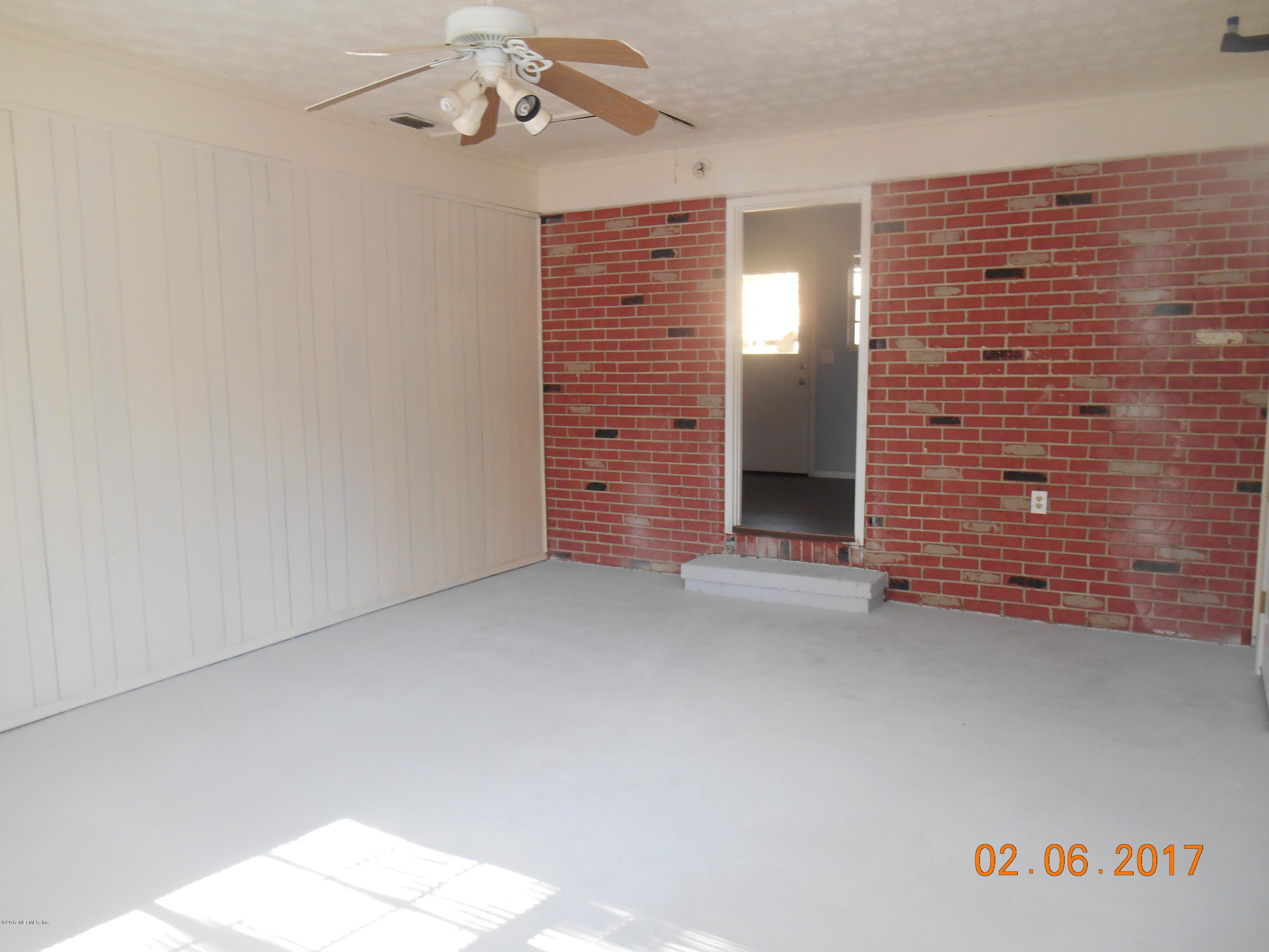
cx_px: 634
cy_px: 476
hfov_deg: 67.3
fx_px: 953
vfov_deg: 53.1
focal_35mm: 26
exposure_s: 1/30
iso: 200
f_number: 3.4
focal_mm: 4.7
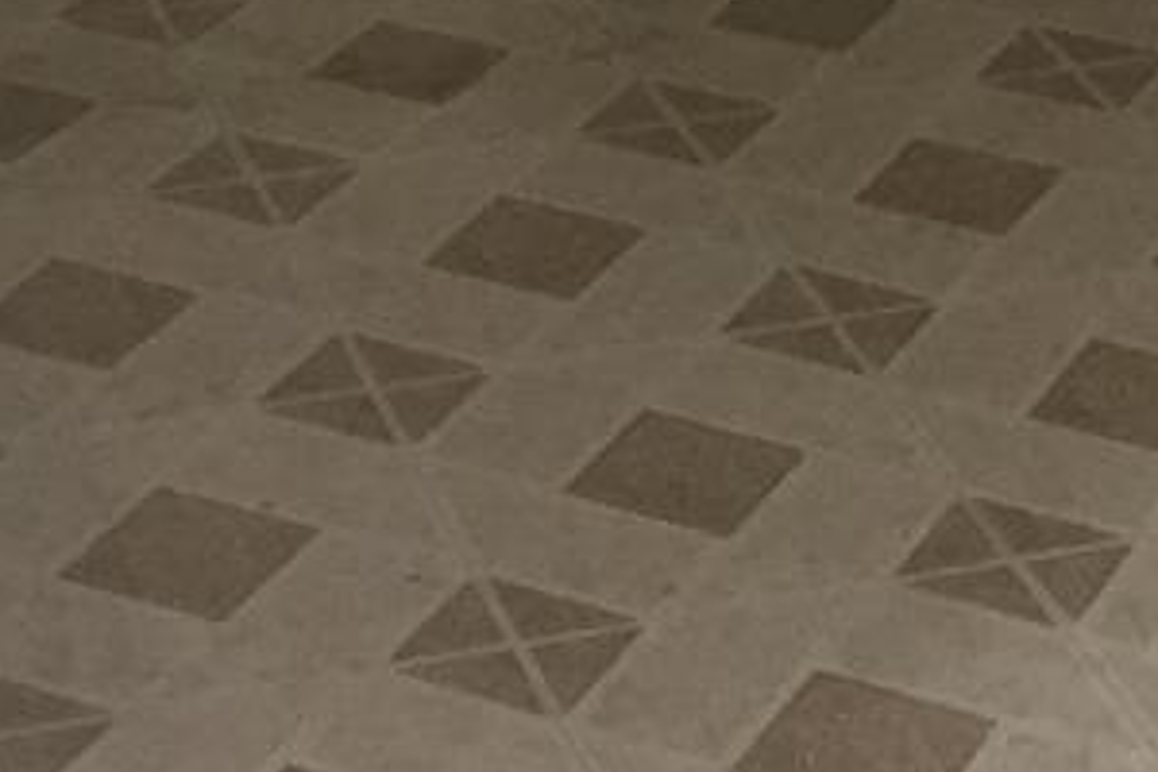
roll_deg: -1.5
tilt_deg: -10.5
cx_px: 853
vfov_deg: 8.6
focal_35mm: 145
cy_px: -1092
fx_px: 4664
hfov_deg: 14.1
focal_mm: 4.15
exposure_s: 1/30
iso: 200
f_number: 2.2
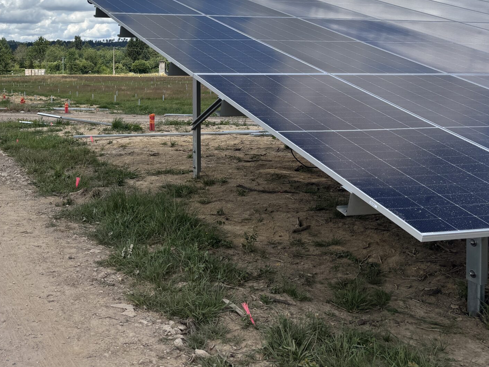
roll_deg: +0.2
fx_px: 664
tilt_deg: -1.3
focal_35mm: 47
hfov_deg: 39.3
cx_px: 117
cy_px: 74
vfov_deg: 30.1
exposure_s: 1/4255
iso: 50
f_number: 1.6
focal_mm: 5.96
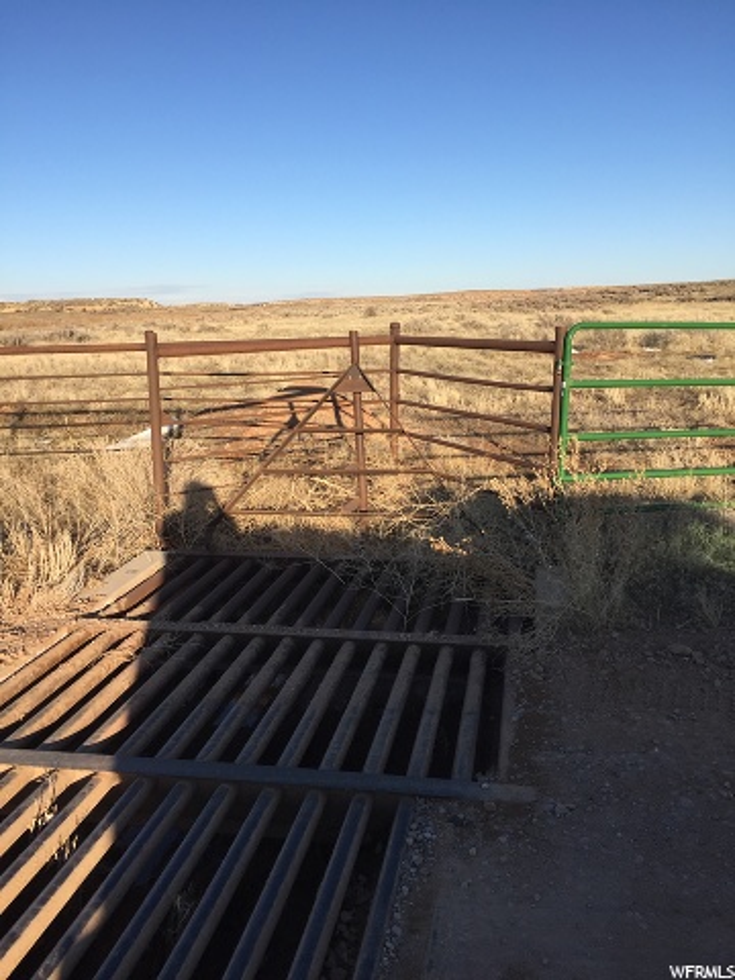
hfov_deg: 48.2
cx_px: 368
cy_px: 490
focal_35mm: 29
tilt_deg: -10.4
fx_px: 821
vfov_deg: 61.7
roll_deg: -0.3
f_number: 2.2
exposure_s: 1/1276
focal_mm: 4.15
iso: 32
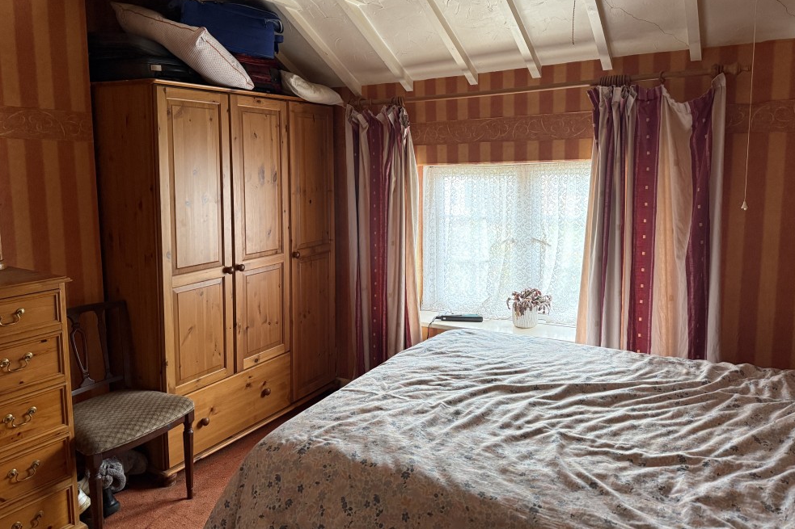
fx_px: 574
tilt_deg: -6.6
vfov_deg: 49.4
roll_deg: +0.0
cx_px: 413
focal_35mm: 26
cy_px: 224
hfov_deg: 69.4
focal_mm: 6.76
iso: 320
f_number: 1.78
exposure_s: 1/60
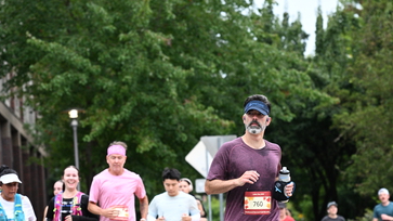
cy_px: 164
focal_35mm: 162
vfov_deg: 7.5
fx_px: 1688
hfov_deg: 13.3
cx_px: 195
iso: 1600
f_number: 4
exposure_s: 1/640
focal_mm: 102
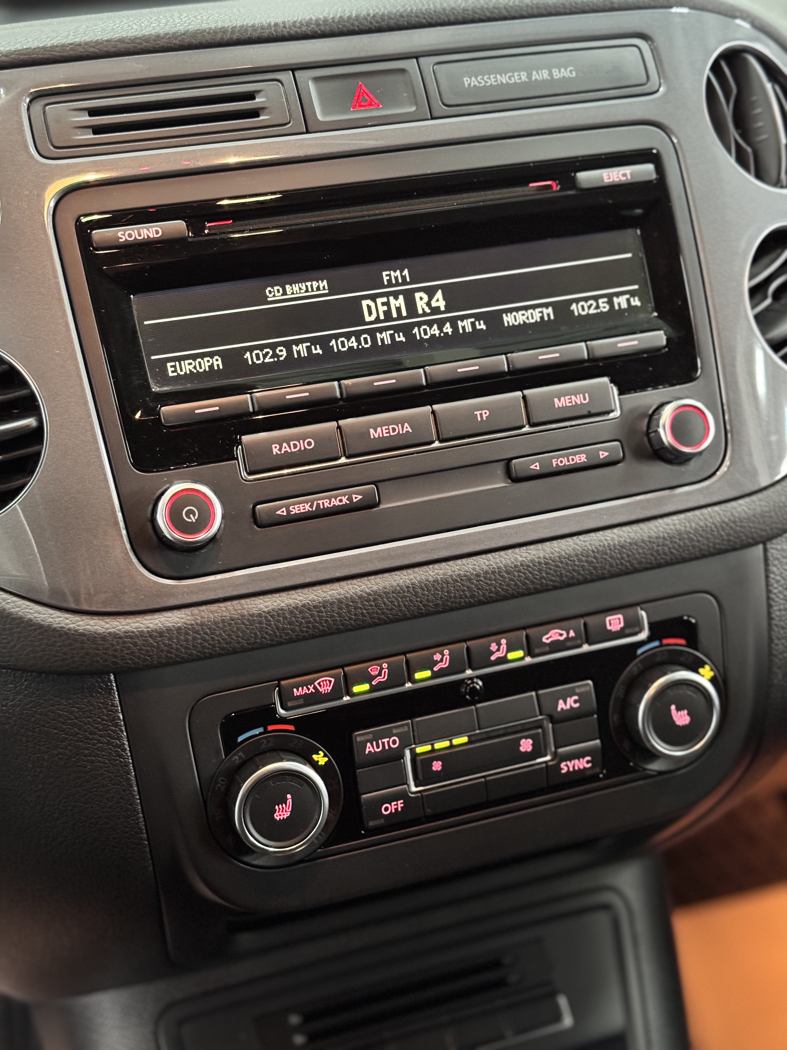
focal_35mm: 48
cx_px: 394
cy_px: 525
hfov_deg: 30.3
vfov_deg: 39.7
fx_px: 1455
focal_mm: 6.76
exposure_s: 1/30
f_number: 1.78
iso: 640
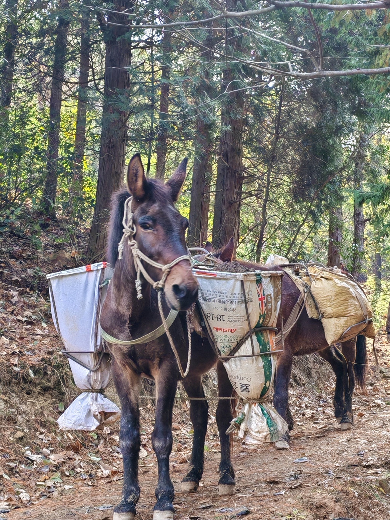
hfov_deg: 22.3
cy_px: 260
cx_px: 195
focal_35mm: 66
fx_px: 992
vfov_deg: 29.4
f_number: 1.95
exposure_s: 1/100
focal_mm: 5.52
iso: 50
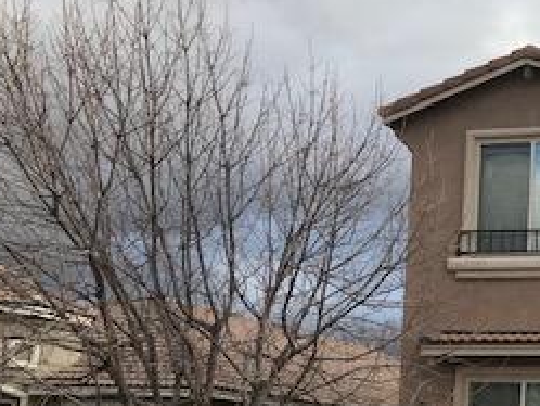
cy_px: 369
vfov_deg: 20.0
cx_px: 666
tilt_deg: +6.2
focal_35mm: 72
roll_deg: -2.3
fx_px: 1124
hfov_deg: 24.3
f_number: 1.8
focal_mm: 3.99
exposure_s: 1/665
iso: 20
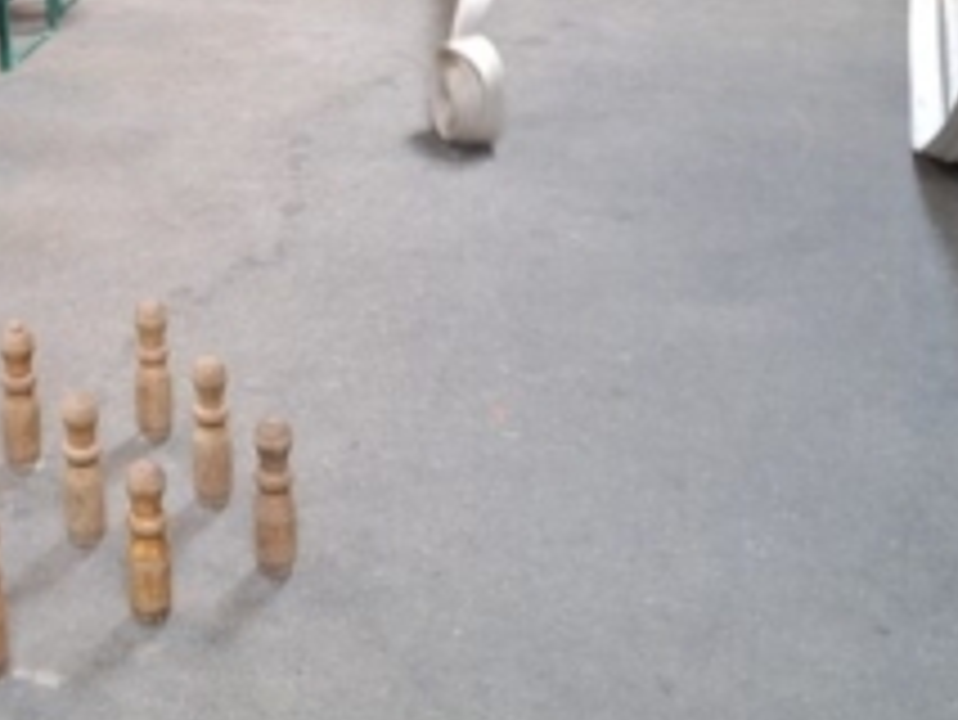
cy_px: 32
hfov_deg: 27.3
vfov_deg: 20.8
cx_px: 117
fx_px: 1911
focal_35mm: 69
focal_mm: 5.54
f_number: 1.8
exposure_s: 1/100
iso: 250
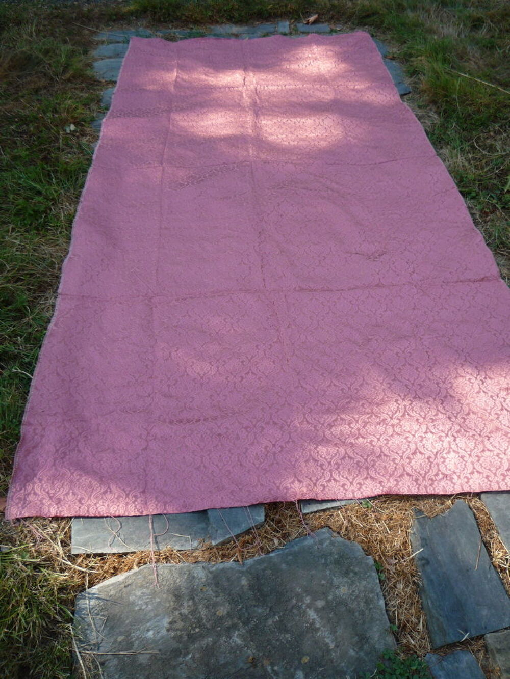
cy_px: 340
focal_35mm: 30
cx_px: 255
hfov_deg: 46.8
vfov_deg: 60.0
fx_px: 589
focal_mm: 5.2
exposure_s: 1/160
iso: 100
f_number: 4
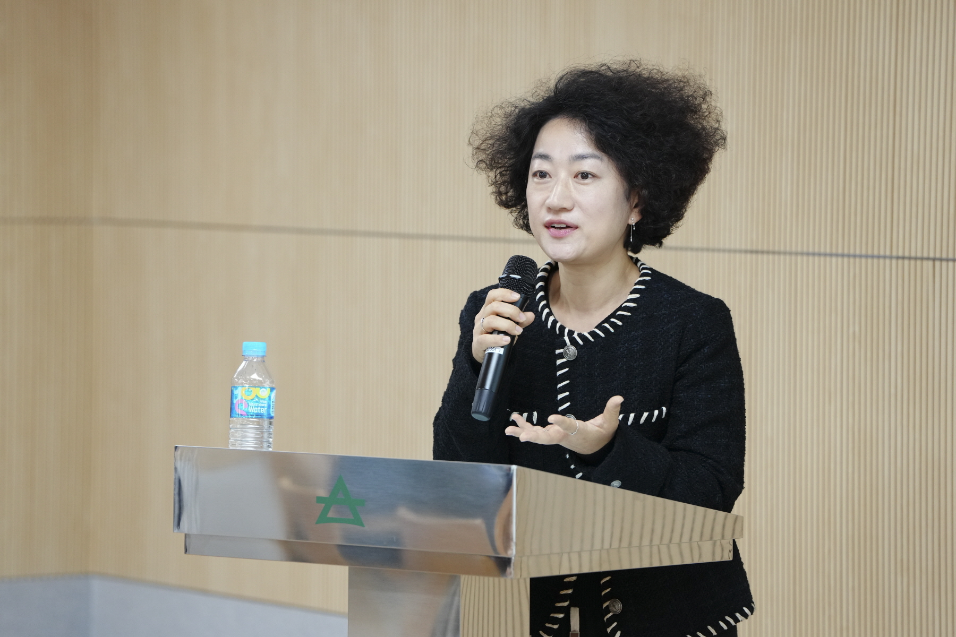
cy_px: 318
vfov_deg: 6.9
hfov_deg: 10.3
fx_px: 5311
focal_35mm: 200
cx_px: 478
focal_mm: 200
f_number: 4
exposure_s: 1/160
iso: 2500
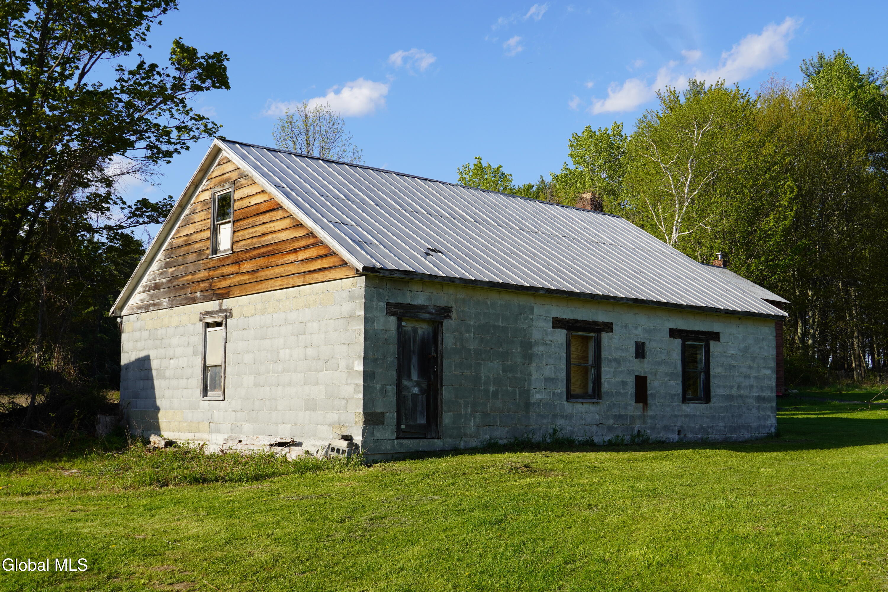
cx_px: 444
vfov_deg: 31.9
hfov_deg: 46.4
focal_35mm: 42
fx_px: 1036
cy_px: 296
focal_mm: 28
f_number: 10
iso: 100
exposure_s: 1/125
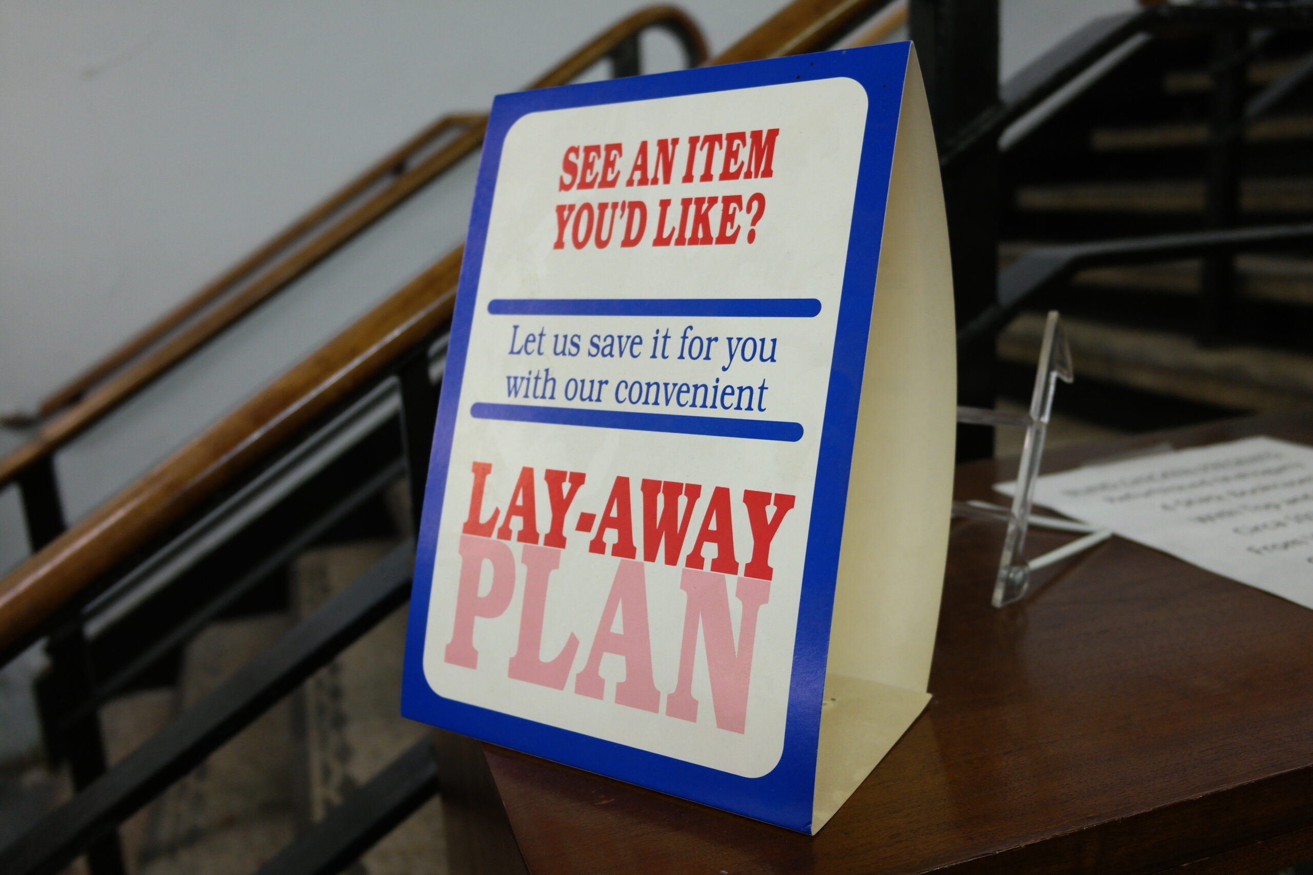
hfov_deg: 61.9
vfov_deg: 43.6
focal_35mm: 30
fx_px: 1094
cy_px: 438
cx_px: 656
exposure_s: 1/40
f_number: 3.5
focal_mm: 20
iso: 400
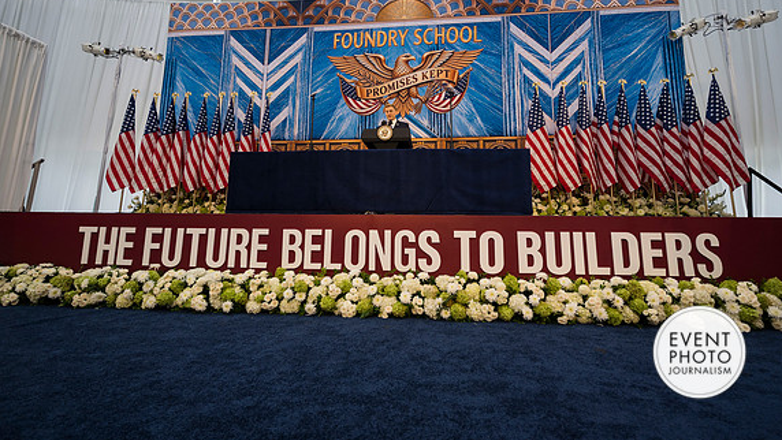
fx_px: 353
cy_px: 178
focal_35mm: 17
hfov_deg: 95.9
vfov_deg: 63.4
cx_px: 395
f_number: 4
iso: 250
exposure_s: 1/200
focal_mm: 16
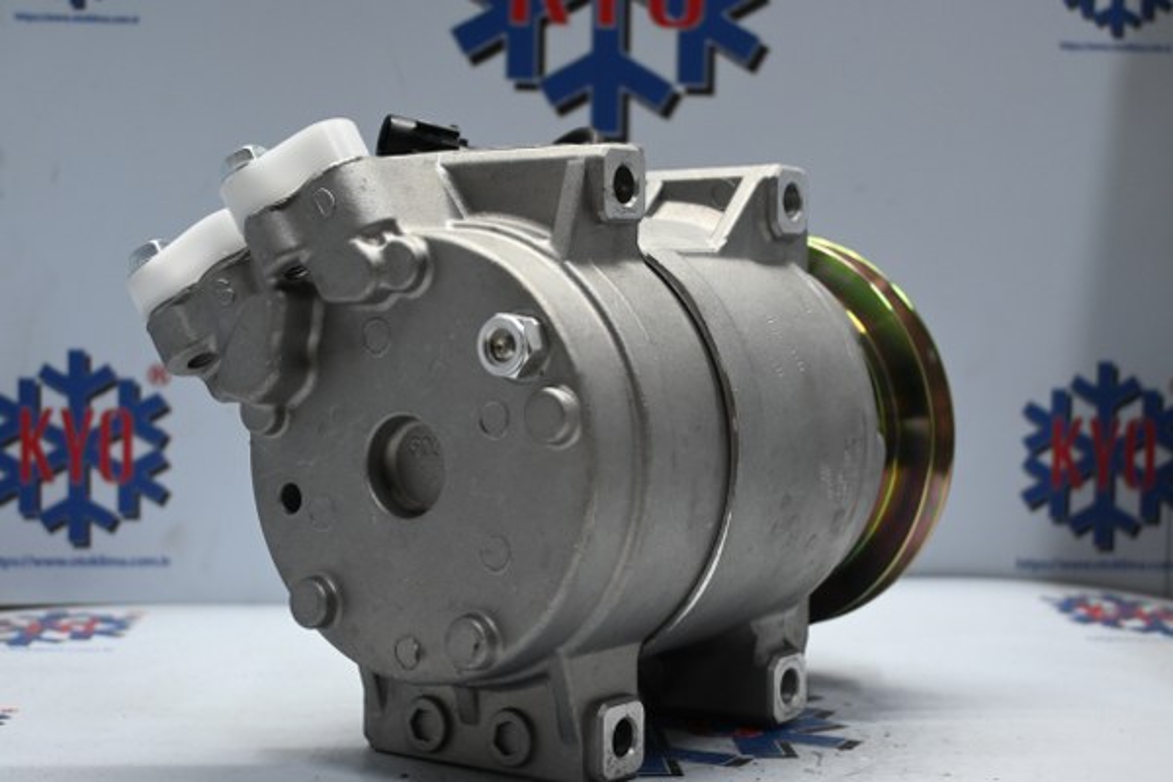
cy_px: 391
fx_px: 1808
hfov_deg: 35.9
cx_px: 586
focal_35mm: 56
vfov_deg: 24.4
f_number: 5.3
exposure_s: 1/60
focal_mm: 37
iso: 900
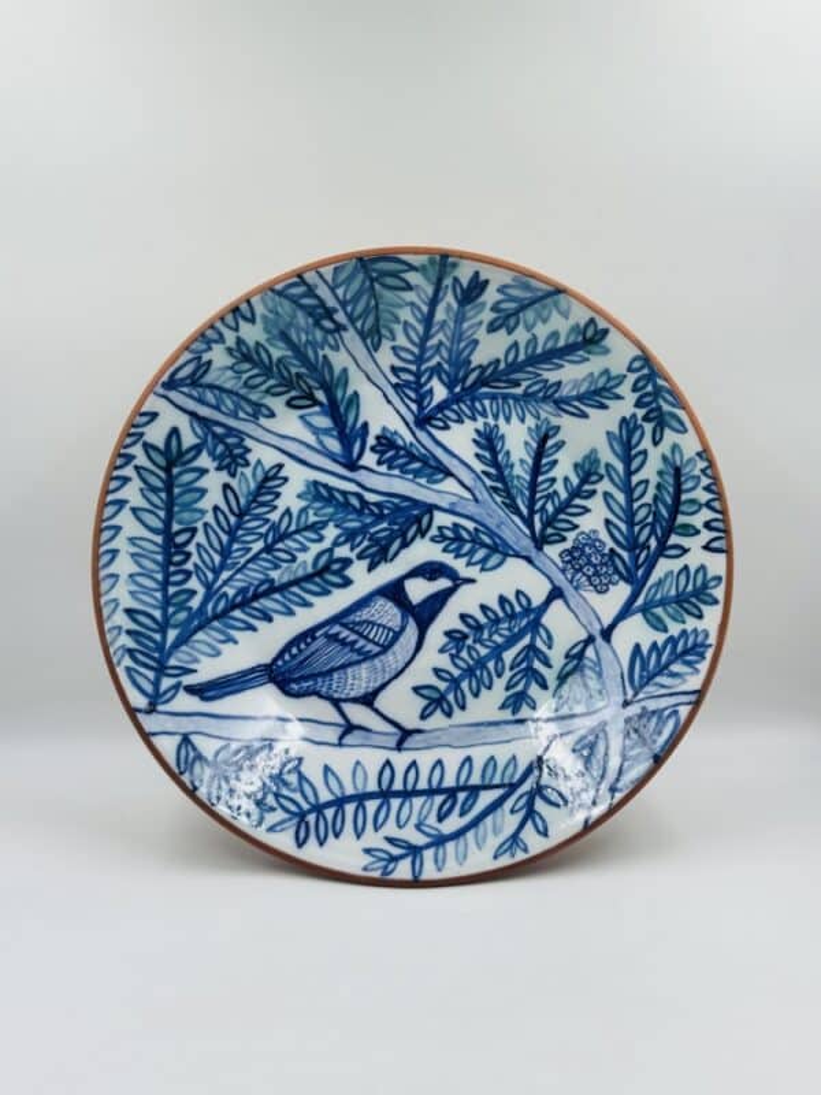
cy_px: 548
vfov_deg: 39.7
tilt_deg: -14.3
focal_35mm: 48
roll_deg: -1.2
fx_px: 1518
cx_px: 410
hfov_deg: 30.3
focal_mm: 6.86
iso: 64
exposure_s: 1/473
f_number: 1.78
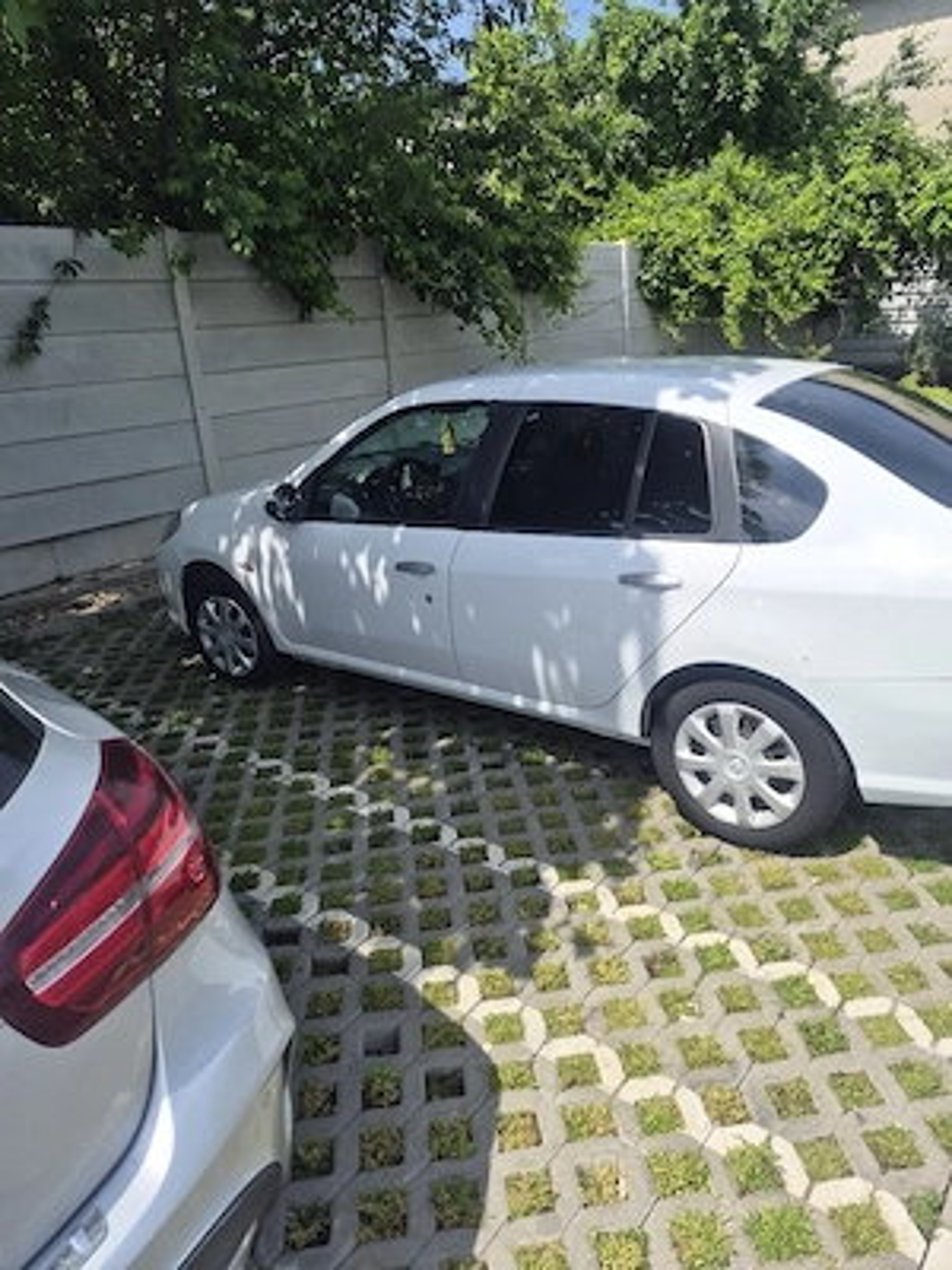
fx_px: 843
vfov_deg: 73.9
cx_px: 476
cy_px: 635
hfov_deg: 58.9
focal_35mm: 23
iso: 80
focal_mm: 5.4
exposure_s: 1/10000
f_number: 1.8
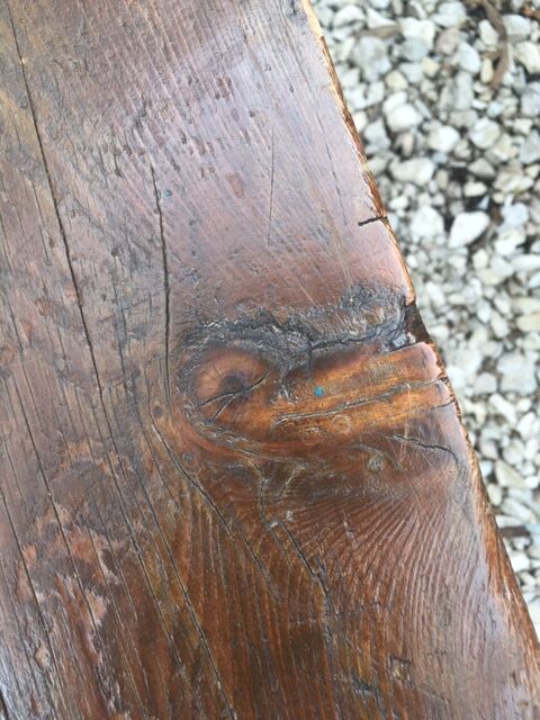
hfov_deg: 48.2
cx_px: 270
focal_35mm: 29
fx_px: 603
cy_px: 360
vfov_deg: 61.7
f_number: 2.2
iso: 25
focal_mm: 4.15
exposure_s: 1/100
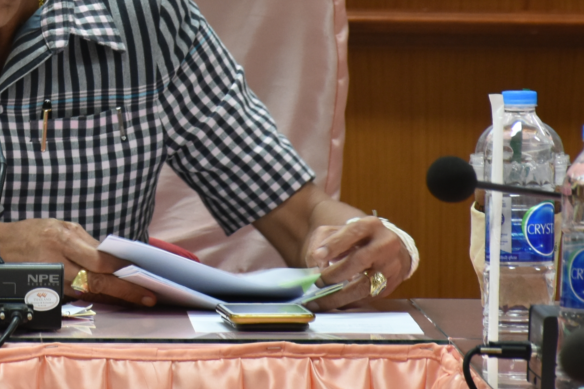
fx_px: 9928
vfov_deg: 2.2
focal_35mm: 612
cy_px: -34
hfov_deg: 3.4
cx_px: -39
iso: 800
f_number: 5.6
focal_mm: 140
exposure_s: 1/40
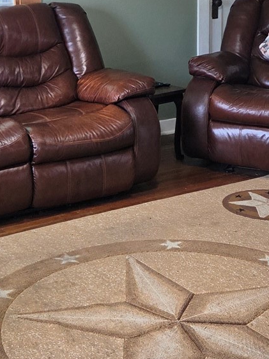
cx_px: 147
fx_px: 870
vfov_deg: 23.1
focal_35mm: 84
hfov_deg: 17.6
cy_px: 96
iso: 125
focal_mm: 5.4
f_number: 1.8
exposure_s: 1/120
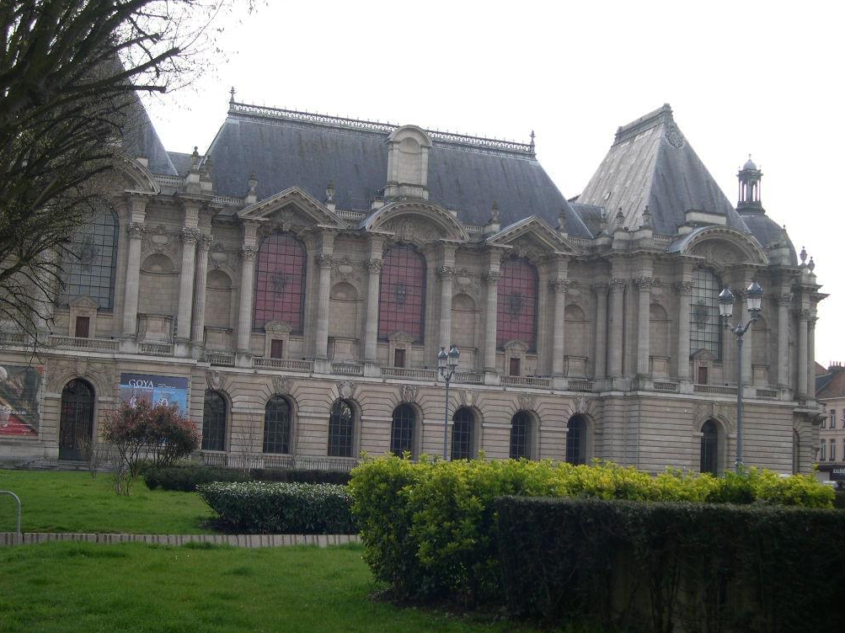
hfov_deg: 39.7
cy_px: 321
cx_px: 420
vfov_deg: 30.3
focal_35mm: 48
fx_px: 1172
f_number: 3.1
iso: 100
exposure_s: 1/368
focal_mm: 10.1
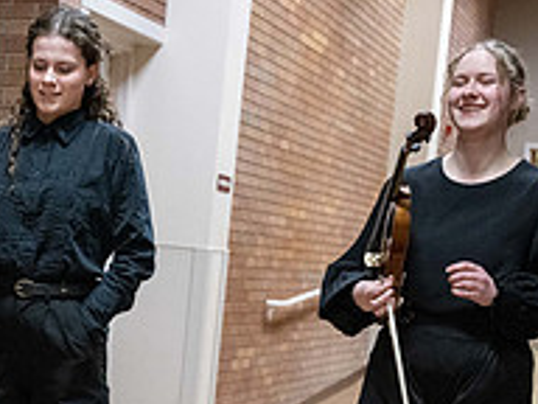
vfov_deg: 14.6
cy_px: 400
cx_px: -48
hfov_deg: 18.9
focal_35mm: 100
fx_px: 1554
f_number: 2.8
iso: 6400
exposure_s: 1/250
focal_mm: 34.5
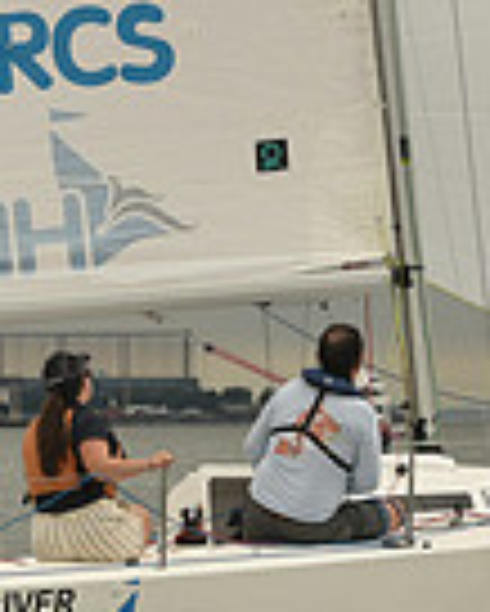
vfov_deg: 6.9
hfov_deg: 5.5
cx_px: 369
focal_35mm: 281
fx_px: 5088
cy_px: 115
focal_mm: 70
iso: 320
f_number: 7.1
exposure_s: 1/1250
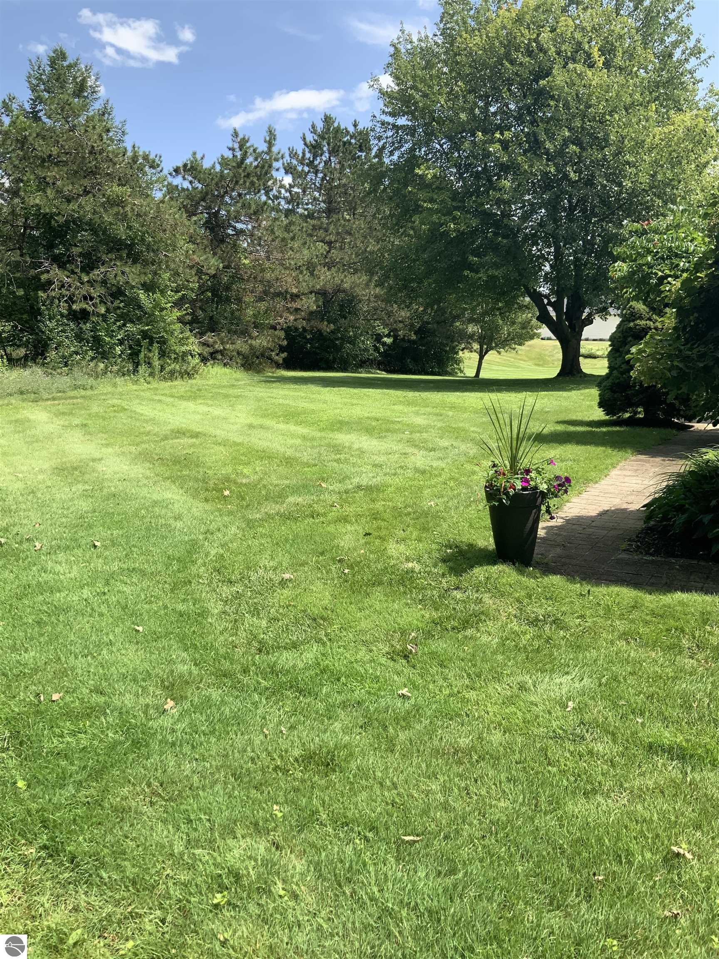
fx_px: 803
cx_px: 360
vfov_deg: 61.7
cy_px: 480
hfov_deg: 48.2
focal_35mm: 29
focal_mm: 3
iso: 16
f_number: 1.8
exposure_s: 1/650
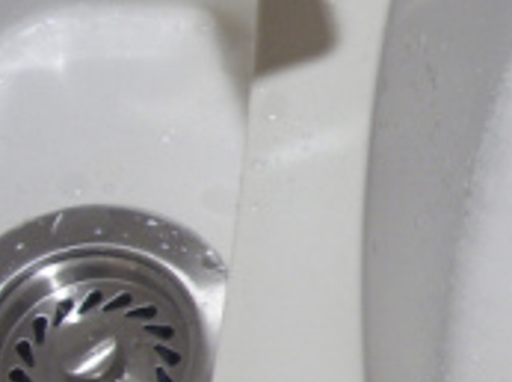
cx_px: 627
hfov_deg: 20.5
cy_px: 139
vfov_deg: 16.5
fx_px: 1314
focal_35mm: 89
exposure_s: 1/30
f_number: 2.9
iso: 100
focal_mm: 5.8
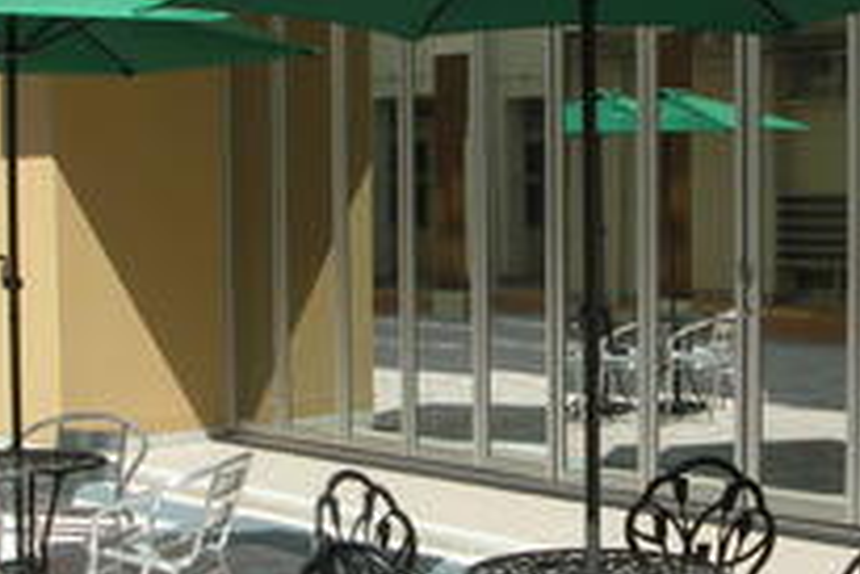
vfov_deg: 19.2
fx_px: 1697
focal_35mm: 71
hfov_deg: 28.4
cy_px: 348
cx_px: 508
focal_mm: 5.8
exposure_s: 1/232
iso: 50
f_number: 5.6
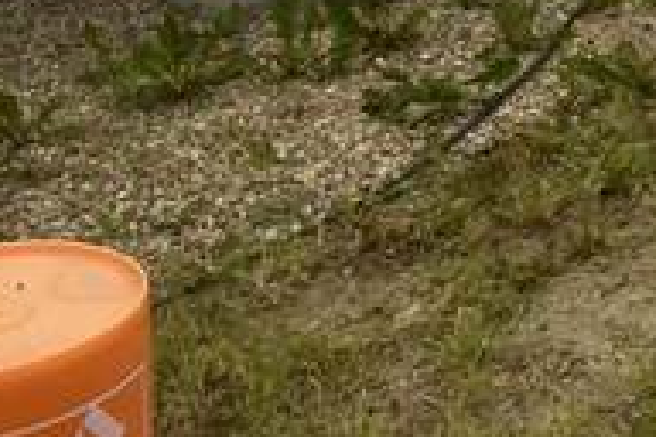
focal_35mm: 100
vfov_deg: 10.9
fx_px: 1822
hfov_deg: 19.5
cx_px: 741
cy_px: -720
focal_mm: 10
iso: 100
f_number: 13
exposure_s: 1/200
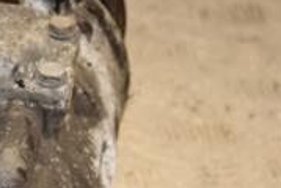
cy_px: 207
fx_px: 2432
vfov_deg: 4.4
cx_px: -96
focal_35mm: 311
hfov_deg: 6.6
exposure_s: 1/200
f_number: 6.3
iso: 800
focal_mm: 62
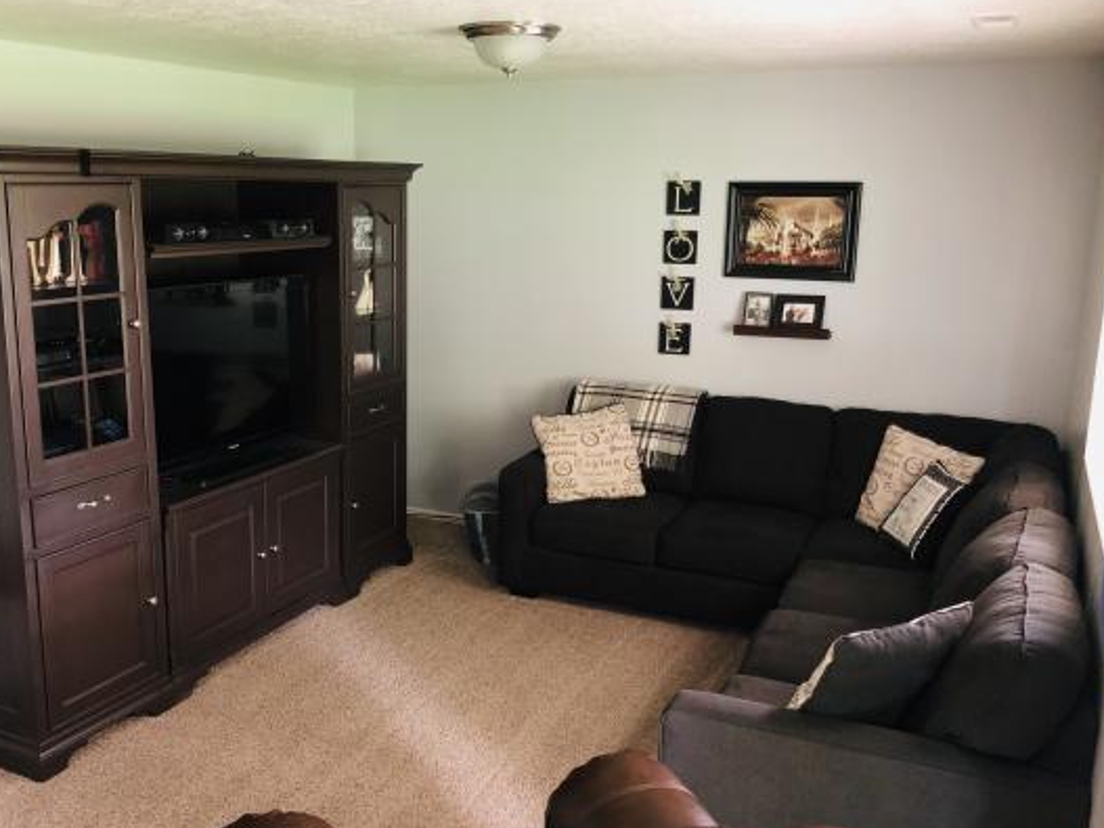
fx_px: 1084
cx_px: 457
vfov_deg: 41.8
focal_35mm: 34
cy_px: 442
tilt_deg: -13.2
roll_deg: +0.2
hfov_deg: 53.7
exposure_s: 1/4
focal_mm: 4
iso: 100
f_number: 1.8
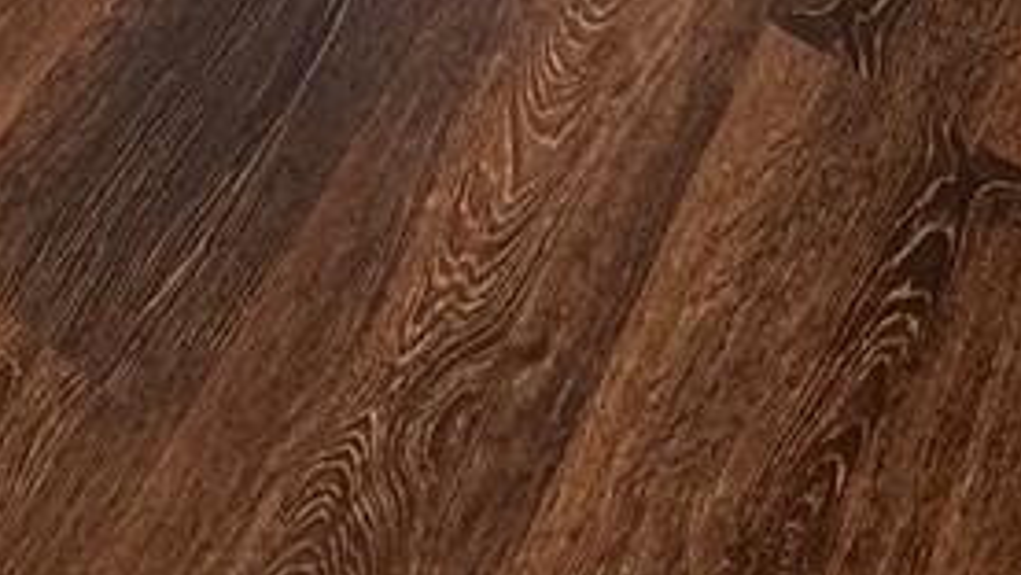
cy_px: -1419
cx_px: -151
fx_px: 2383
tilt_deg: -21.3
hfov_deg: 22.6
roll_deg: -0.8
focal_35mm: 88
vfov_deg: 9.1
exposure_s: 1/120
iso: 100
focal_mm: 2.22
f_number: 2.2
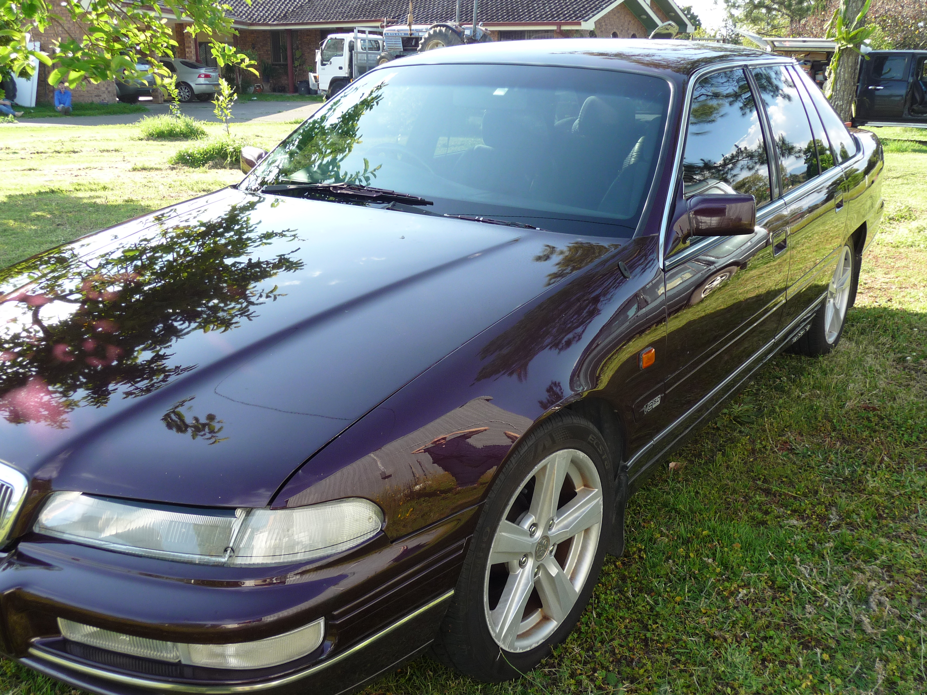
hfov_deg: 56.8
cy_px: 348
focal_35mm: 32
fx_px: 857
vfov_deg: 44.2
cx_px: 464
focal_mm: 5.3
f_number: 3.5
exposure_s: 1/160
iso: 100
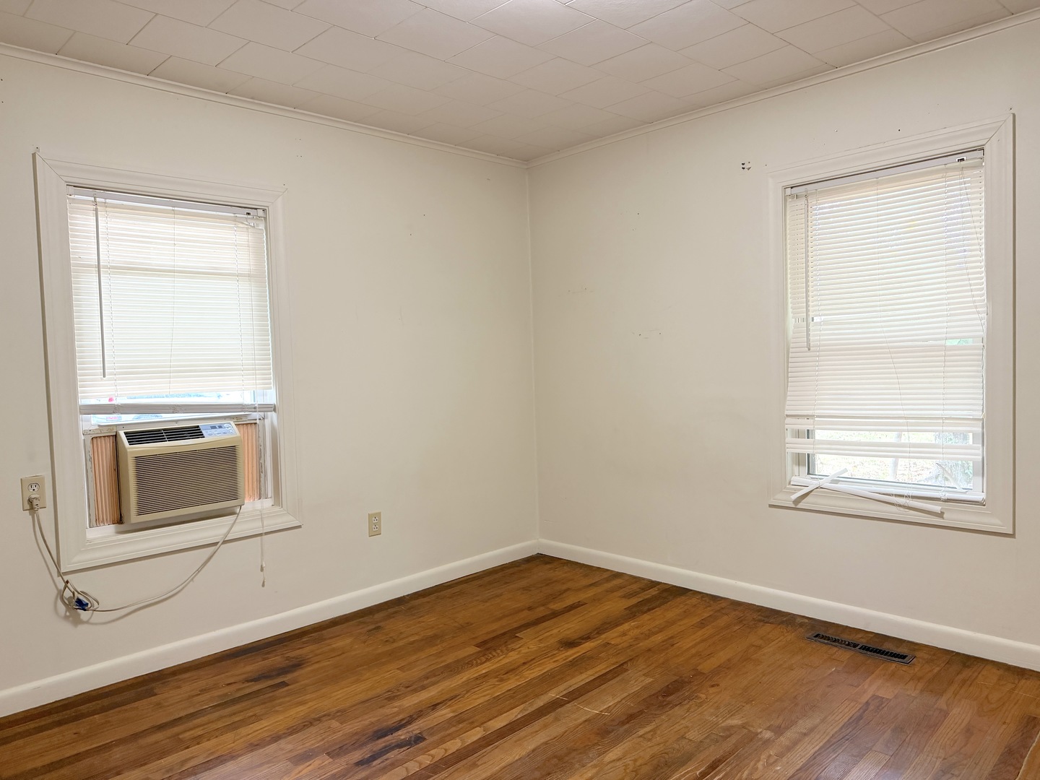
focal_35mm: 24
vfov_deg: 56.8
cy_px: 390
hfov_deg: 71.6
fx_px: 721
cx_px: 520
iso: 200
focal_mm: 6.76
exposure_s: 1/60
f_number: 1.78
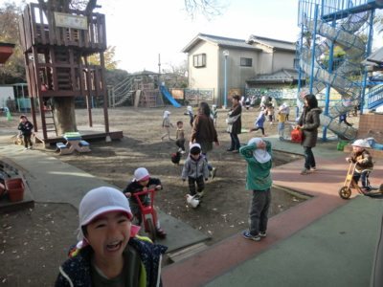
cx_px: 192
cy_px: 144
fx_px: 266
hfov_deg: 71.6
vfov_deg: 56.8
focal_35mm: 24
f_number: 3
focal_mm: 4.24
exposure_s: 1/160
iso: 80
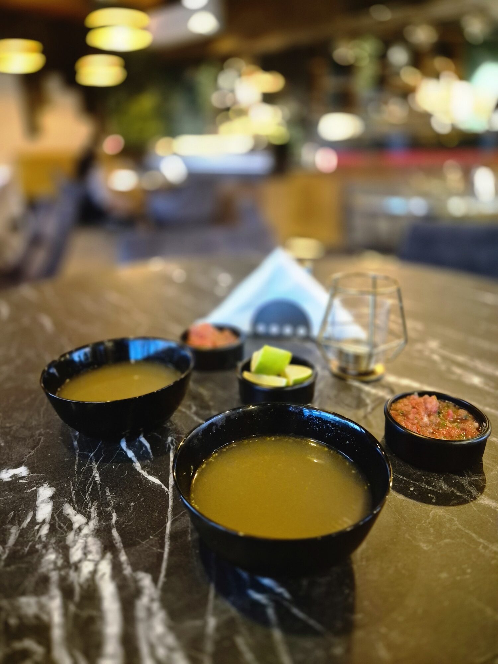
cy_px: 332
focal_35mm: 23
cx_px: 249
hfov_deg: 58.9
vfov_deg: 73.9
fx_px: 441
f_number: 1.8
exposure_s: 1/100
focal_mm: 5.4
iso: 2500
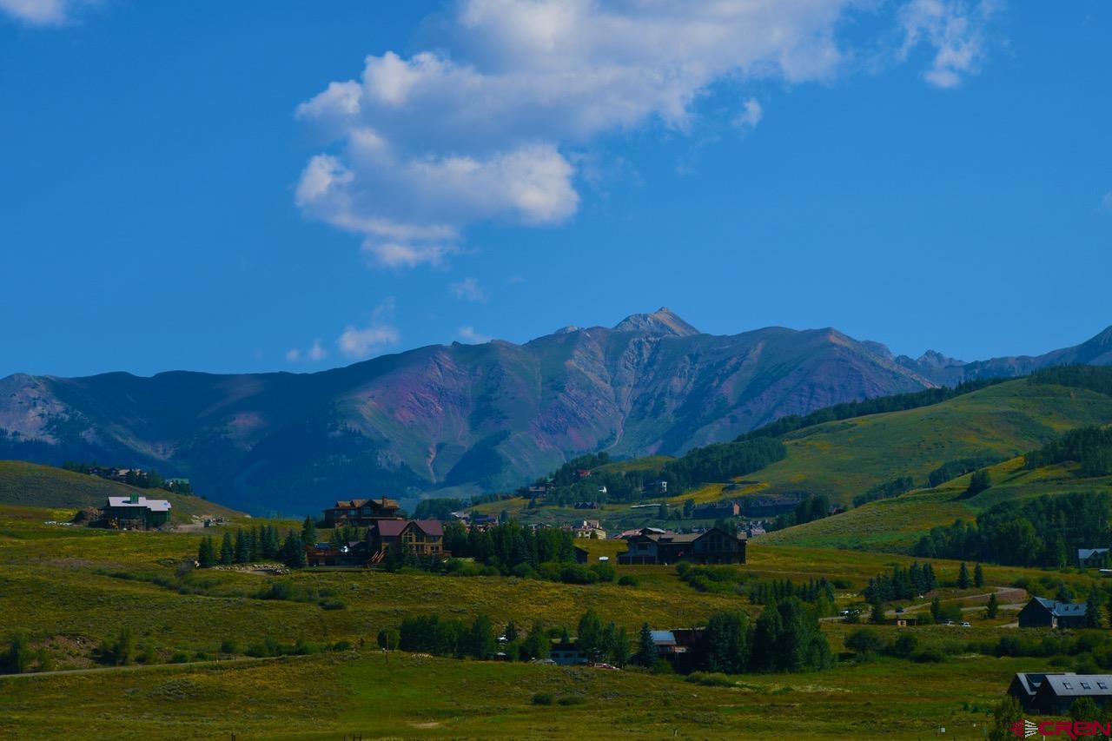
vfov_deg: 11.4
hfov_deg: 17.1
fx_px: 3706
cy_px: 370
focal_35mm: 120
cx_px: 556
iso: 100
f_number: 10
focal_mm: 80
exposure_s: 1/400
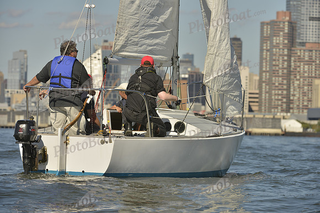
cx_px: 160
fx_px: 1778
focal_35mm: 200
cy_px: 106
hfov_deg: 10.3
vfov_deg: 6.9
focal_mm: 200
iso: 200
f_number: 6.3
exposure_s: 1/1250
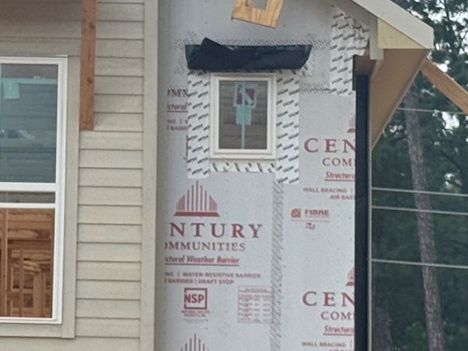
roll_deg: -3.3
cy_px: 316
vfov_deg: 7.6
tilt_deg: +7.4
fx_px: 2649
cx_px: -68
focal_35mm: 196
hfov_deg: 10.0
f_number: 1.78
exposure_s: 1/1637
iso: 64
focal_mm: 6.76
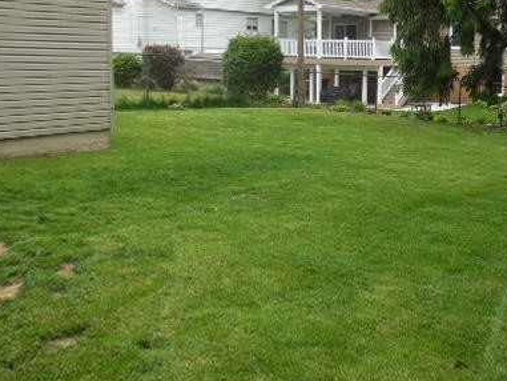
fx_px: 615
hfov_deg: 42.9
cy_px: 116
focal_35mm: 42
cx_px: 398
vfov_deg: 33.9
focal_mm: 4.5
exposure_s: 1/400
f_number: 3.1
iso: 125
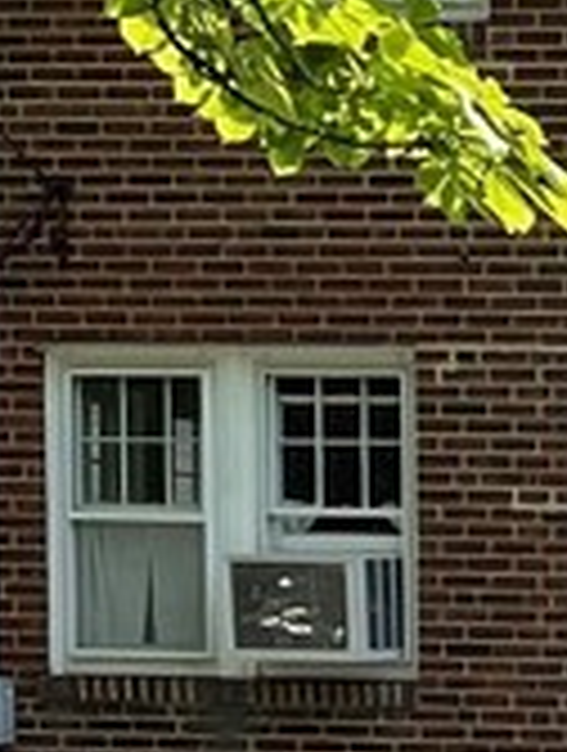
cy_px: 973
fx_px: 3459
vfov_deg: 12.0
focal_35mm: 159
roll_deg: +0.0
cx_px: 1611
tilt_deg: -3.3
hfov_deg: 8.2
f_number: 1.6
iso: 32
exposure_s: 1/1072
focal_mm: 4.2
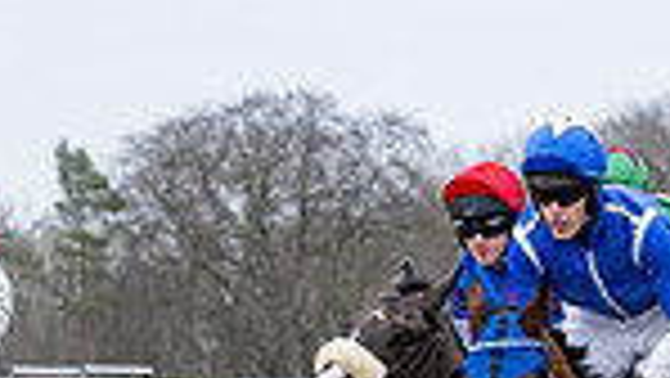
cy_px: 621
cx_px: 769
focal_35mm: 387
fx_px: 6879
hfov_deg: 5.6
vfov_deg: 3.1
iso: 800
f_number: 4
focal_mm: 78
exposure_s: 1/2000
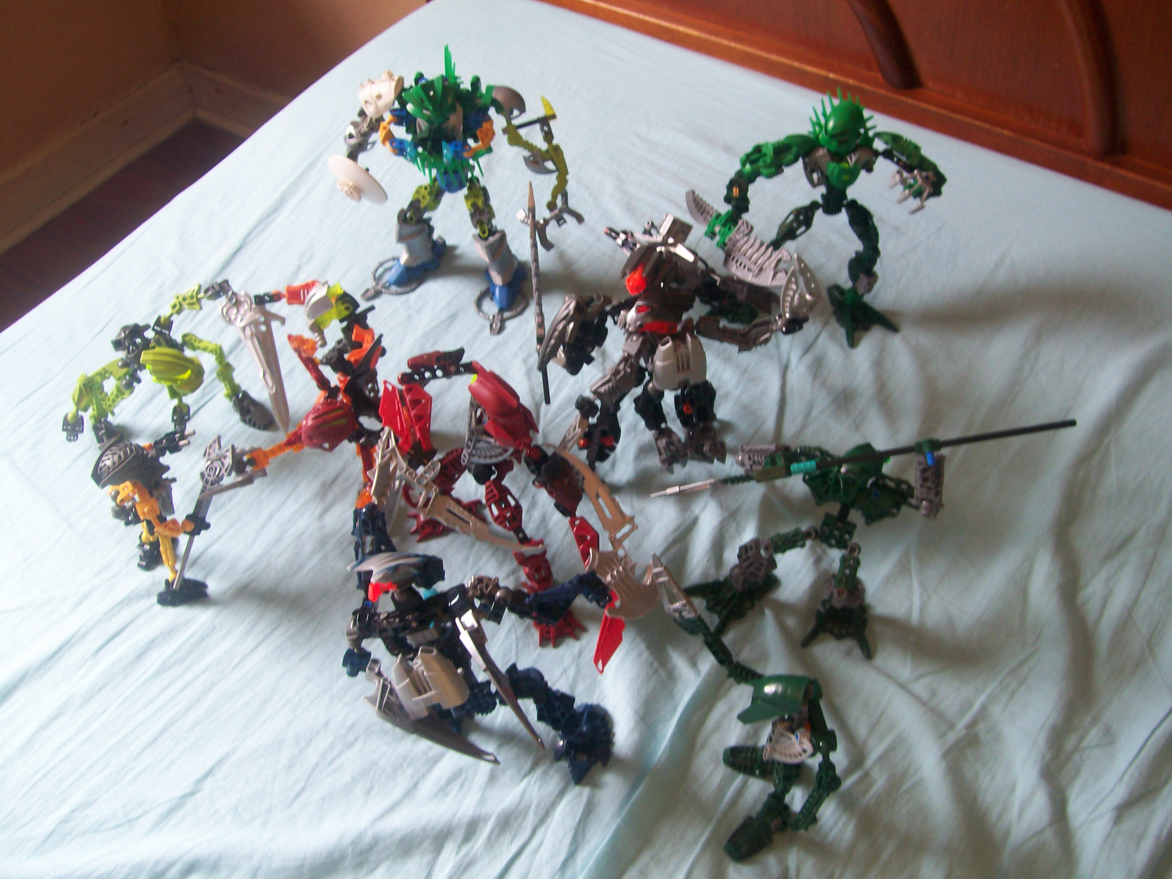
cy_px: 440
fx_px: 1219
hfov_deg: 51.4
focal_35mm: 36
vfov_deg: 39.7
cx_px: 586
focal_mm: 6
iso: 80
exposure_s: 1/32.7
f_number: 2.7
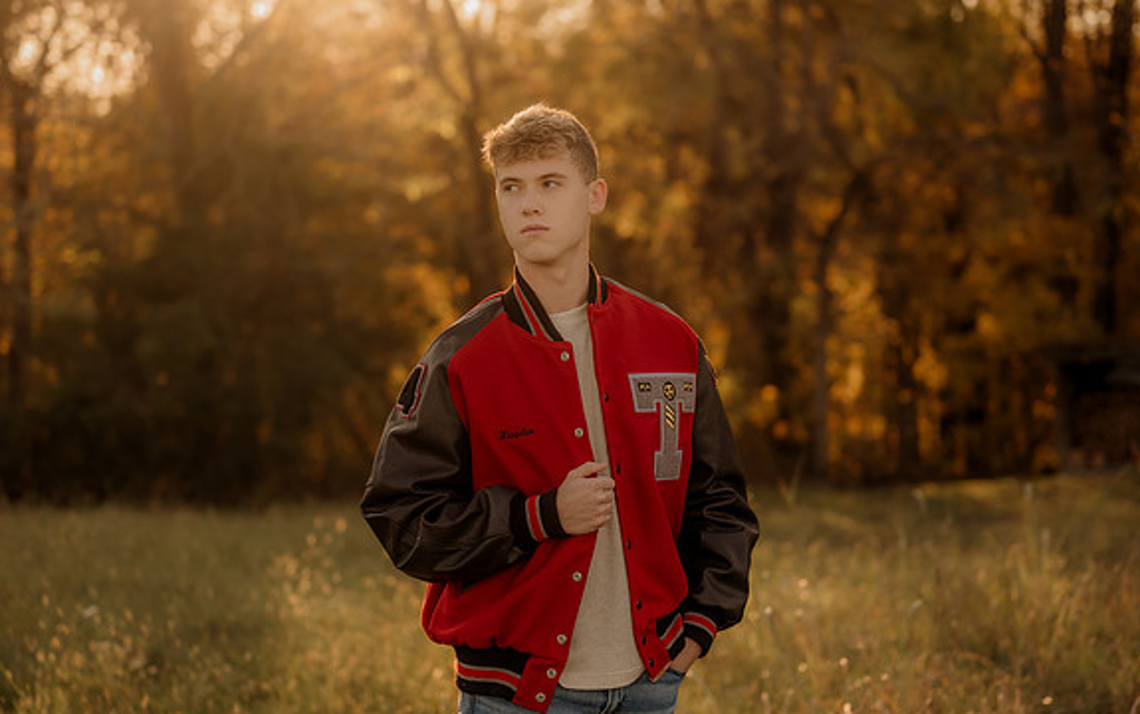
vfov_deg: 17.0
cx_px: 571
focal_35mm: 77
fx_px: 2393
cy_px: 377
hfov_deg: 26.8
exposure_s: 1/1000
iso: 250
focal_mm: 50
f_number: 1.8
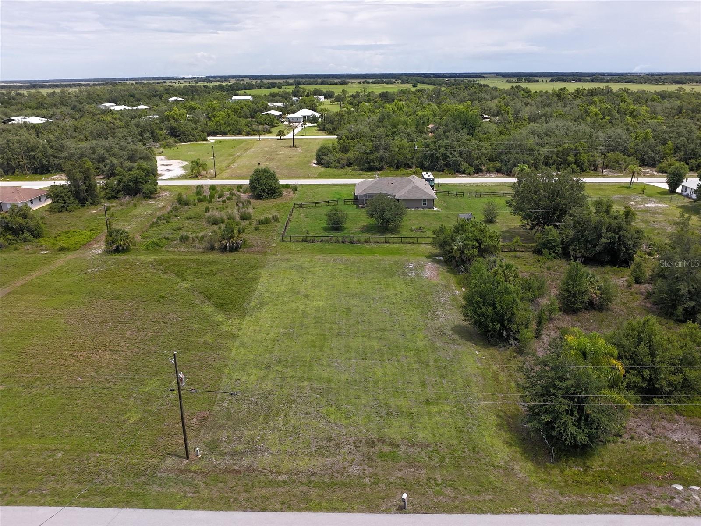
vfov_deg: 56.8
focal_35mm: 24
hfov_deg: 71.6
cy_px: 263
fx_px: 486
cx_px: 350
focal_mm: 4.55
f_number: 2.8
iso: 110
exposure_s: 1/800
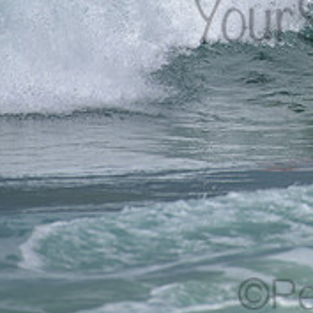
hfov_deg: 1.3
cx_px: 375
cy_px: 1
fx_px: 14261
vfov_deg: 1.3
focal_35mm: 1394
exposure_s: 1/2000
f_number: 5.6
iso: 160
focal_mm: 500
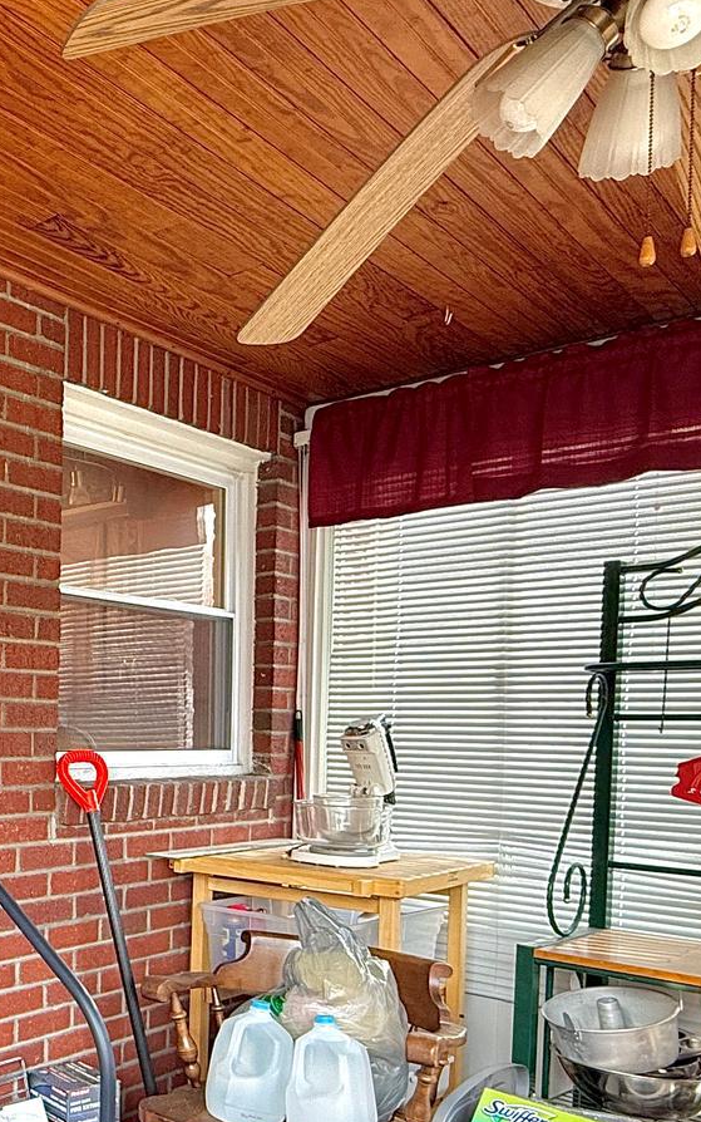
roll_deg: -0.9
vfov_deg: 55.5
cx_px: -94
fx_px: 1039
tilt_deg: -0.5
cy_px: 753
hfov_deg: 32.3
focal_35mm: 34
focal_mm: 2.22
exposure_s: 1/99
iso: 125
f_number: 2.2
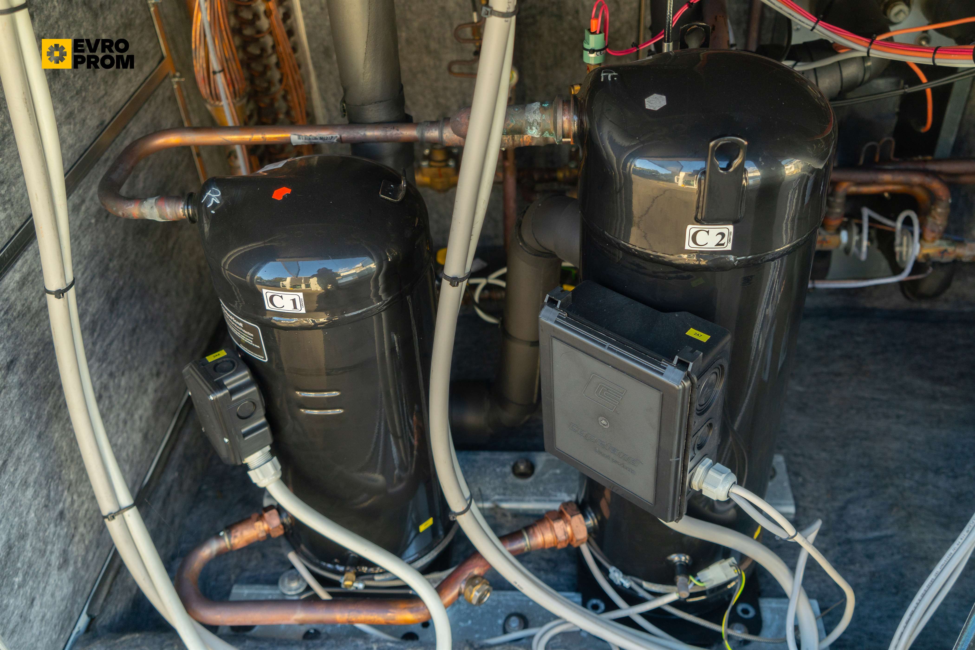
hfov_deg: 57.2
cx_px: 488
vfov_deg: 40.0
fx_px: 894
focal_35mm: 33
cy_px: 325
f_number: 4
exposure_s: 1/80
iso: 250
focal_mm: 33
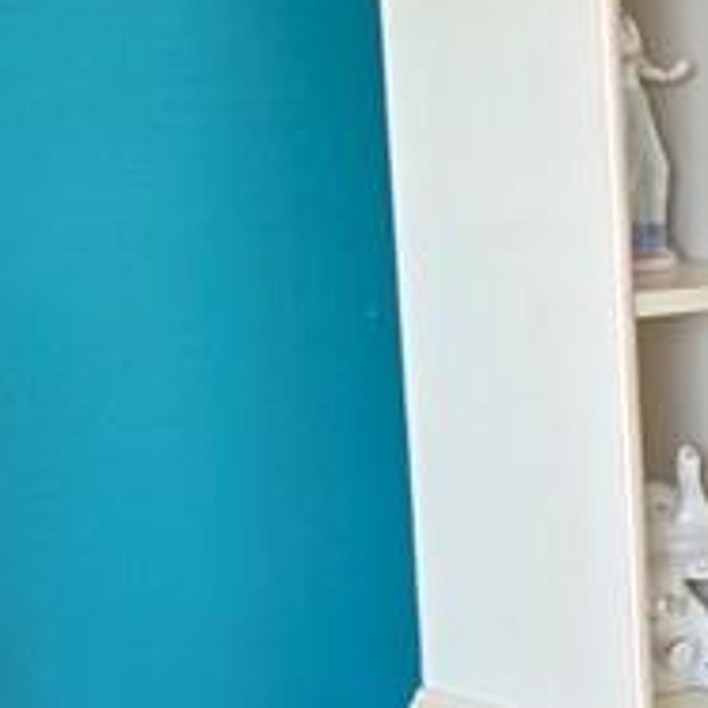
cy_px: 647
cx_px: 1249
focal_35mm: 175
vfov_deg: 9.9
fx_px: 4049
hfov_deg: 9.5
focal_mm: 5.4
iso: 125
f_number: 1.8
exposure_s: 1/120
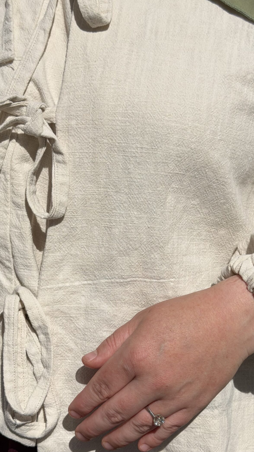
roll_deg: -2.2
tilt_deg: -17.6
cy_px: 254
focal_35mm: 64
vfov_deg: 32.8
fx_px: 766
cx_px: 159
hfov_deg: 18.8
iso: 80
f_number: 1.78
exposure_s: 1/20408
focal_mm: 6.76
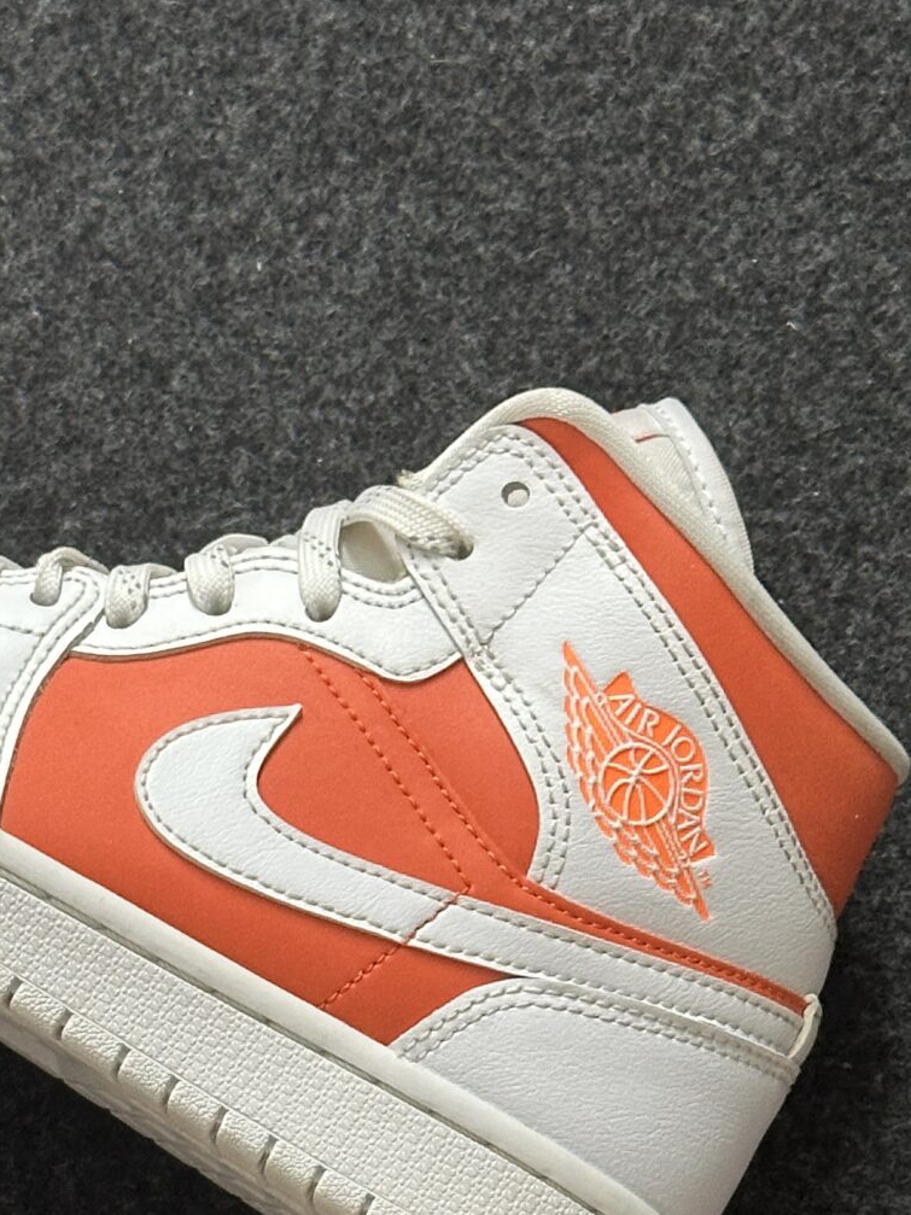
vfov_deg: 15.7
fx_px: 4282
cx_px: 132
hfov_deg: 12.1
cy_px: 1334
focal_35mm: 122
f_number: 1.78
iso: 200
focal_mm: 6.86
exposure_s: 1/34
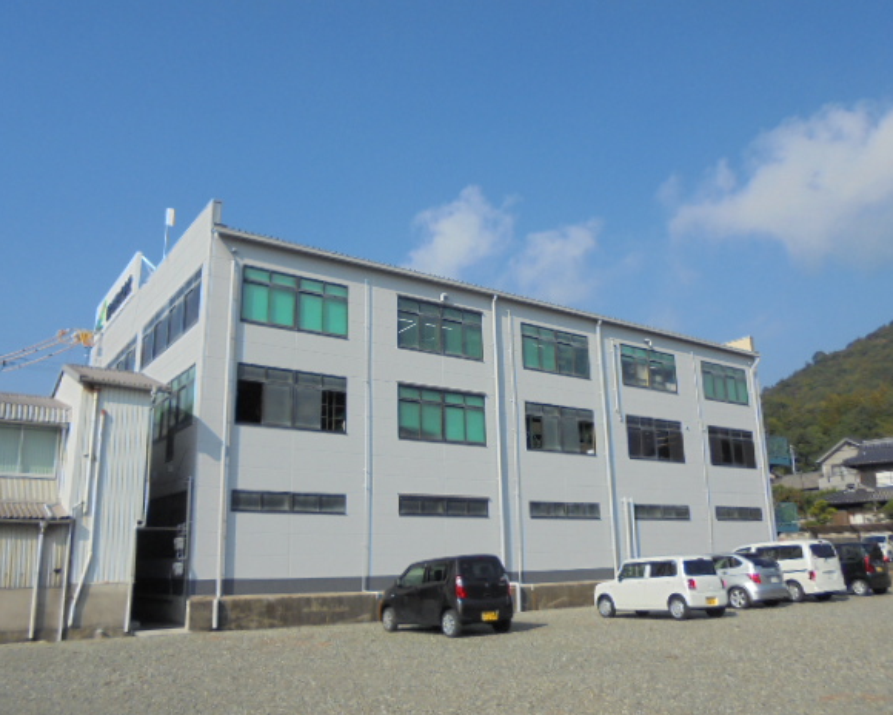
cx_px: 434
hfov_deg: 62.2
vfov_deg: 51.5
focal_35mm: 28
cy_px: 354
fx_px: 740
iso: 100
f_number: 11.5
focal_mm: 4.6
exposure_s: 1/160
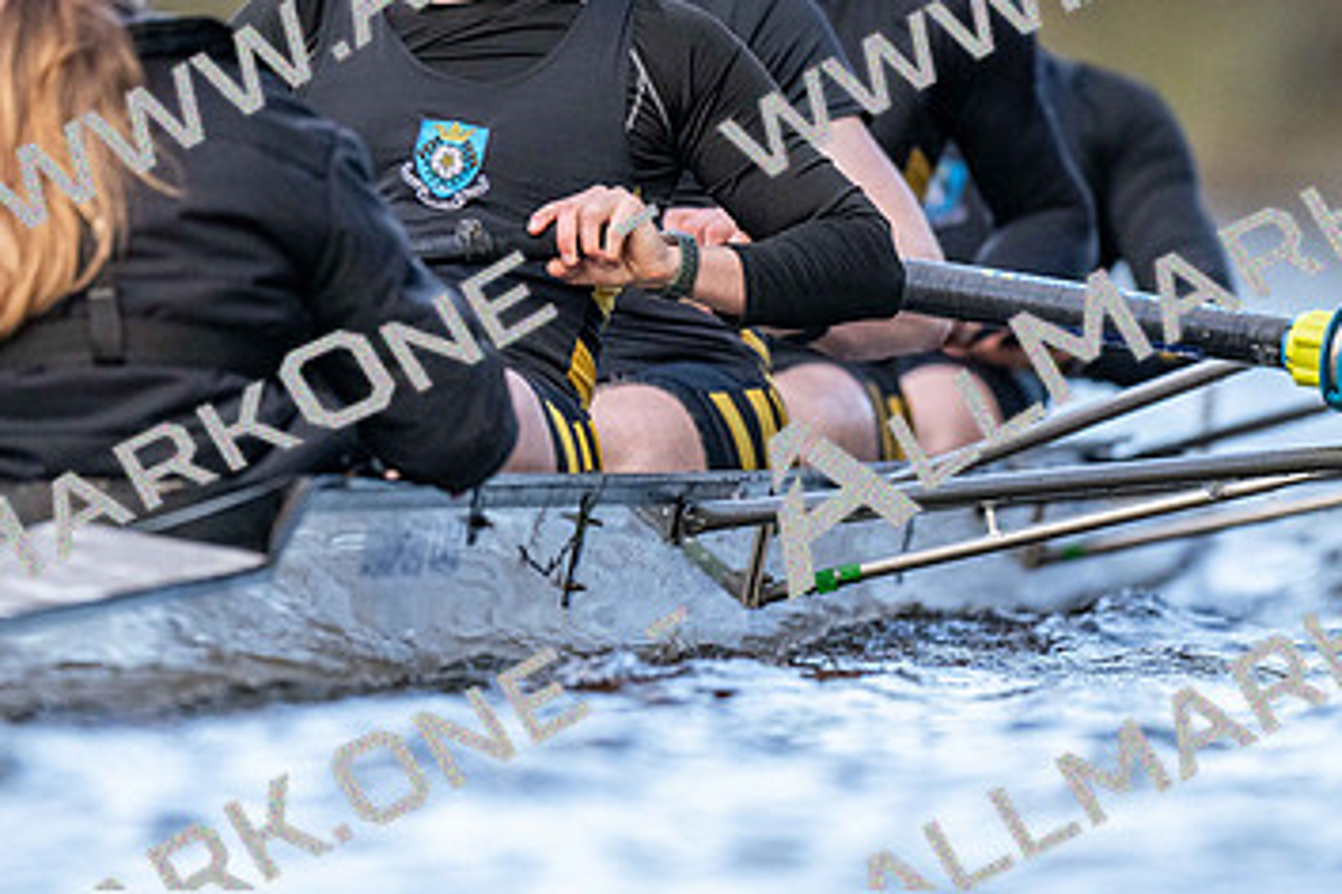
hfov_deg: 2.1
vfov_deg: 1.4
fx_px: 36678
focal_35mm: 984
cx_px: 444
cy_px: 241
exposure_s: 1/2500
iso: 3200
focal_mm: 600
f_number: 4
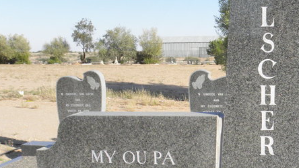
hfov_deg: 39.0
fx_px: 404
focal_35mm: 51
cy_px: 100
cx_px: 239
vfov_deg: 23.5
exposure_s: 1/500
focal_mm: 4.6
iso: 200
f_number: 6.3
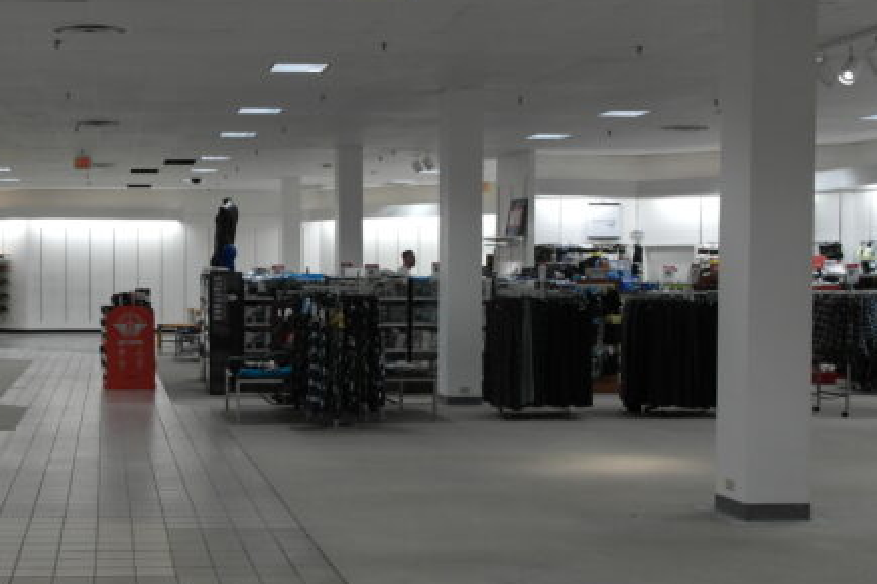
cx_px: 194
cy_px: 308
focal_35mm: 53
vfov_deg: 25.5
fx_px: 1291
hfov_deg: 36.4
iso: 400
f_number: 3.5
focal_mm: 20
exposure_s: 1/60
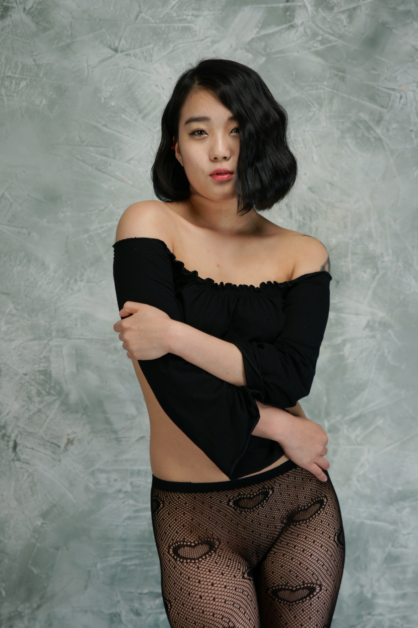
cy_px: 314
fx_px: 1829
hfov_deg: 13.0
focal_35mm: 105
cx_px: 209
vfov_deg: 19.5
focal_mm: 70
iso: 200
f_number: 2.8
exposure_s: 1/125
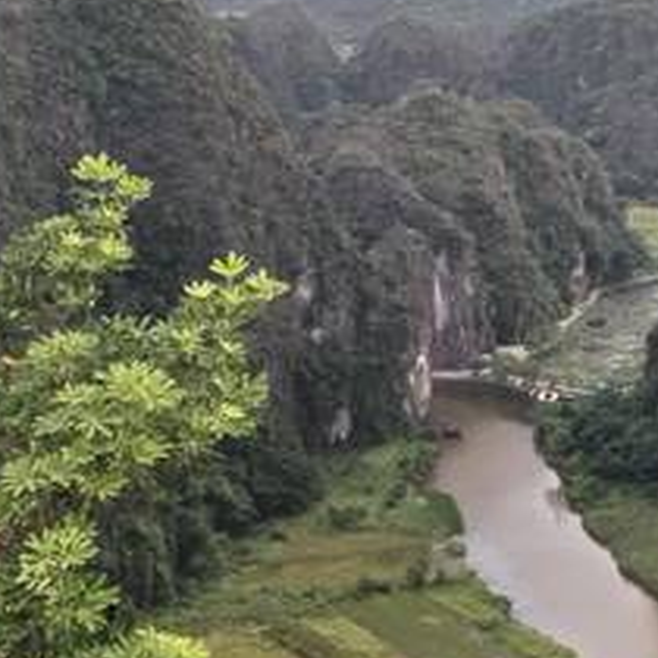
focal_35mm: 88
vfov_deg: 19.7
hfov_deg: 18.9
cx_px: 733
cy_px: 395
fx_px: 1893
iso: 108
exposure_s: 1/100
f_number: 1.8
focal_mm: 4.75
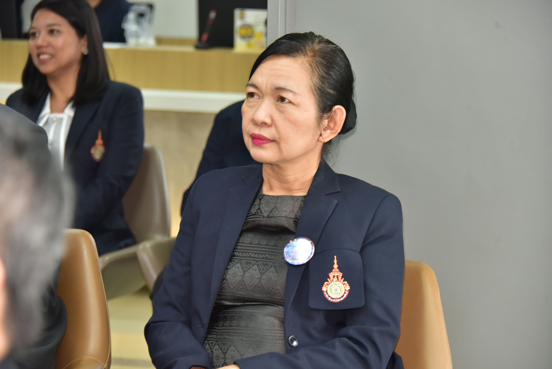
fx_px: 2071
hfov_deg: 15.2
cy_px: 184
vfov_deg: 10.2
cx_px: 276
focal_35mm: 135
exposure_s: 1/160
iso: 2000
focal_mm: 135
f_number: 5.6
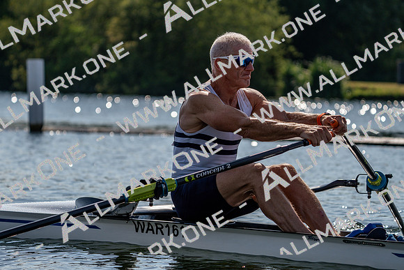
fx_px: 2245
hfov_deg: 10.3
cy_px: 135
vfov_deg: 6.9
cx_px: 202
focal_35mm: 200
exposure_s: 1/1600
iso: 100
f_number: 5.6
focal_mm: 200
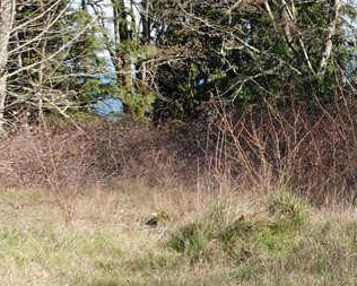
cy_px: 137
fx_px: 1279
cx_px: 584
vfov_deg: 12.8
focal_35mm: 121
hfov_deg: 14.5
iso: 100
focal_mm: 8.8
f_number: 4
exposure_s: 1/320
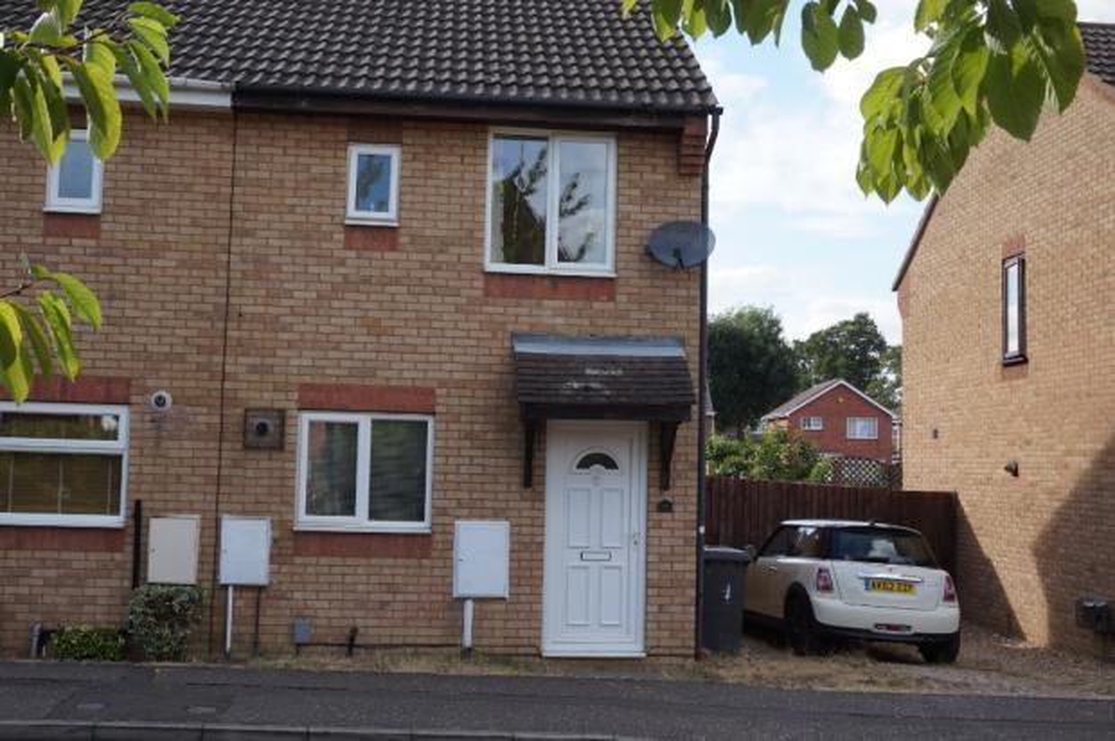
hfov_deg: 49.6
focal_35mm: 39
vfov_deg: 34.1
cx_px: 558
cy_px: 370
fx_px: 1207
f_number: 10
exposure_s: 1/100
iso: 160
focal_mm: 26
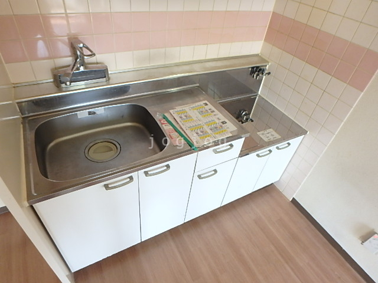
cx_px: 189
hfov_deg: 79.0
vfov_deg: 63.4
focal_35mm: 21
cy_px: 142
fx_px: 229
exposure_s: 1/30
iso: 250
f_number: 3.5
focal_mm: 3.7
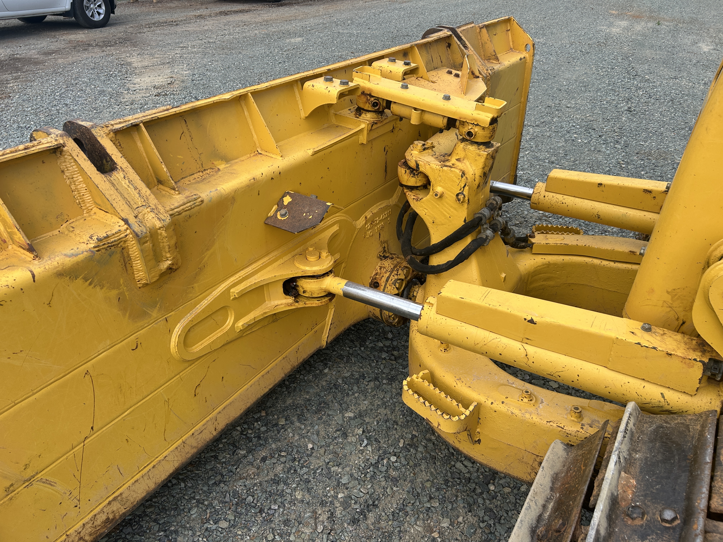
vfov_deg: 53.1
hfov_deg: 67.3
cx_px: 362
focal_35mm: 26
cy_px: 271
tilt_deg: -31.9
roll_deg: -2.4
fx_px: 543
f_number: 1.5
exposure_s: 1/1488
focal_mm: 5.7
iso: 50
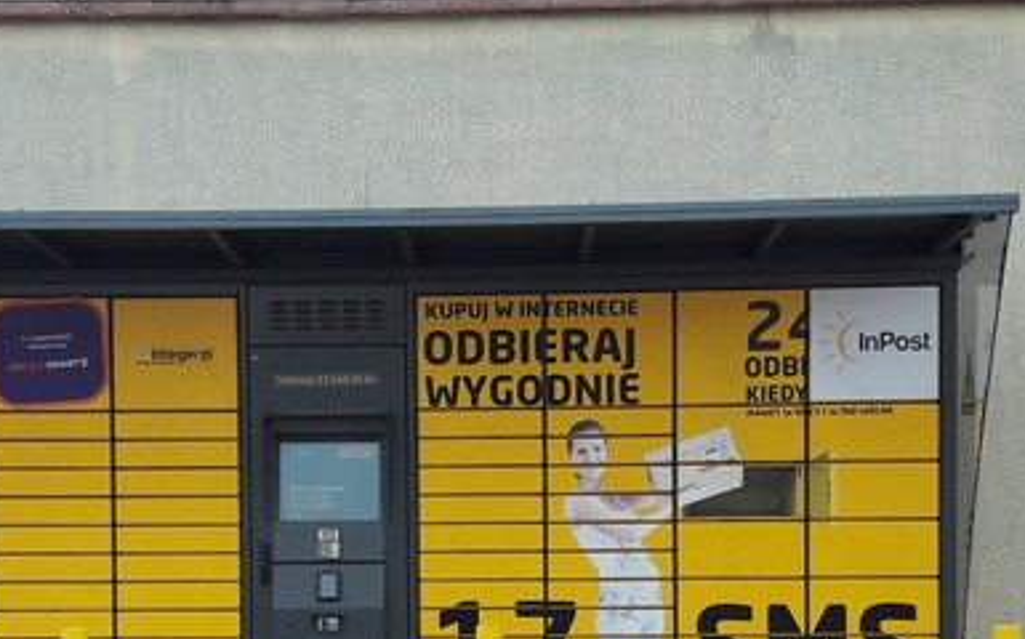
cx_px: 359
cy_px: 521
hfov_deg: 37.2
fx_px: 1507
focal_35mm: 54
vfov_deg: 23.5
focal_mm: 3.7
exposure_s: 1/145
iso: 40
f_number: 1.9
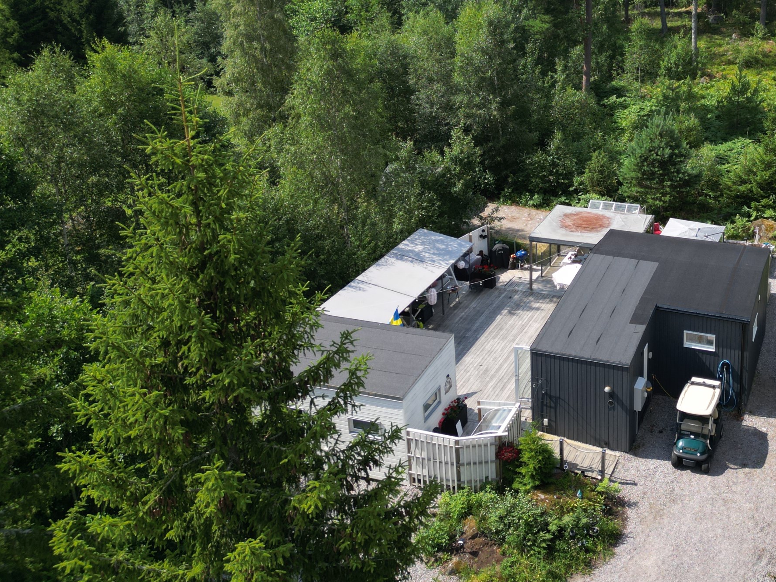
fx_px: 874
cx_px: 608
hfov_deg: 45.7
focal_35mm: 39
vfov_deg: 36.0
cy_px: 144
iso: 100
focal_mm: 6.72
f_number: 1.7
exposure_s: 1/2000
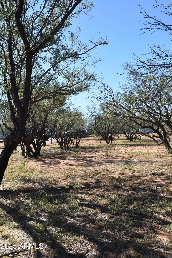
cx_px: 86
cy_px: 129
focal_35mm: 40
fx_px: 290
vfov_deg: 47.9
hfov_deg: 33.0
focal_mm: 27
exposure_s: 1/500
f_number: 8
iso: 280
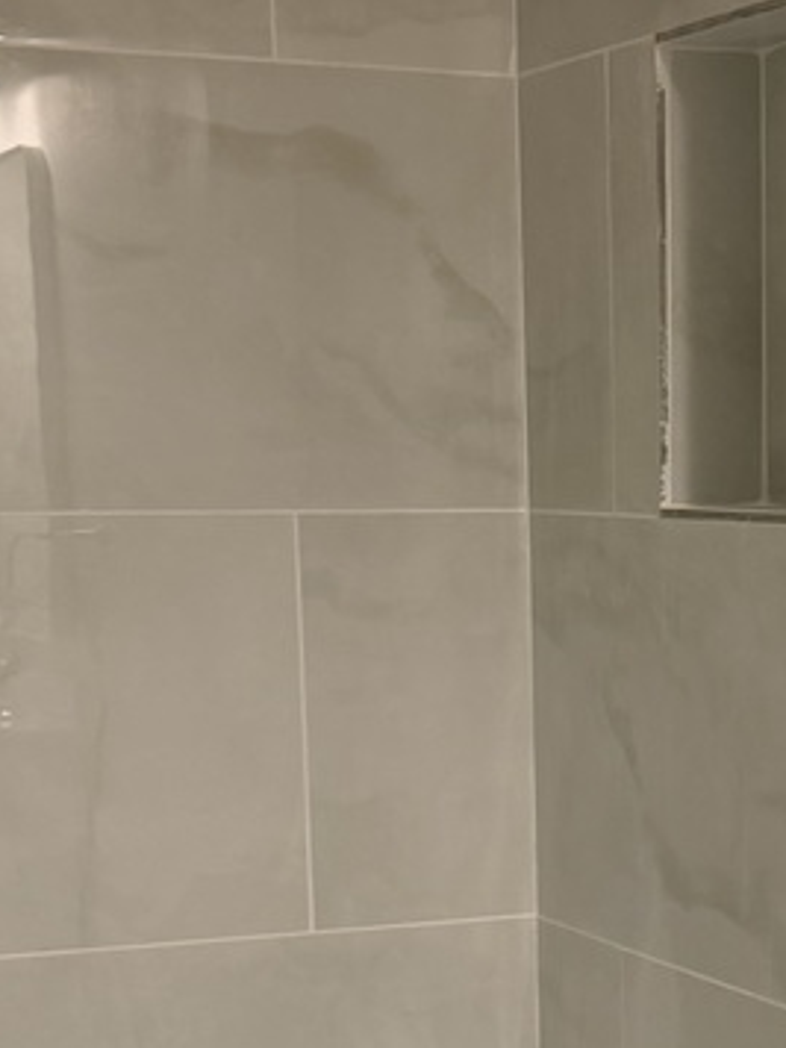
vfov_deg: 19.8
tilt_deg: -10.6
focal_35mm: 97
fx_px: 2937
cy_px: 983
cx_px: 810
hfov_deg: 15.0
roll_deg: +0.3
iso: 160
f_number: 1.78
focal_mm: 6.76
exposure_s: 1/60
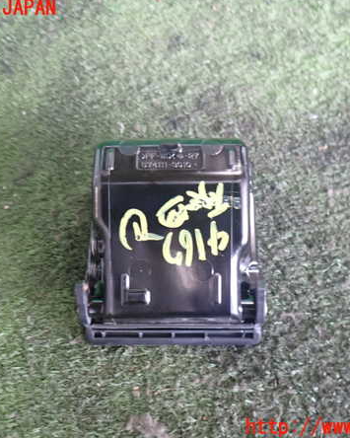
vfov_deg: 54.2
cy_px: 218
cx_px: 173
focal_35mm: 33
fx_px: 427
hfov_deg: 44.5
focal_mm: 4.5
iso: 250
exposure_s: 1/30
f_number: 2
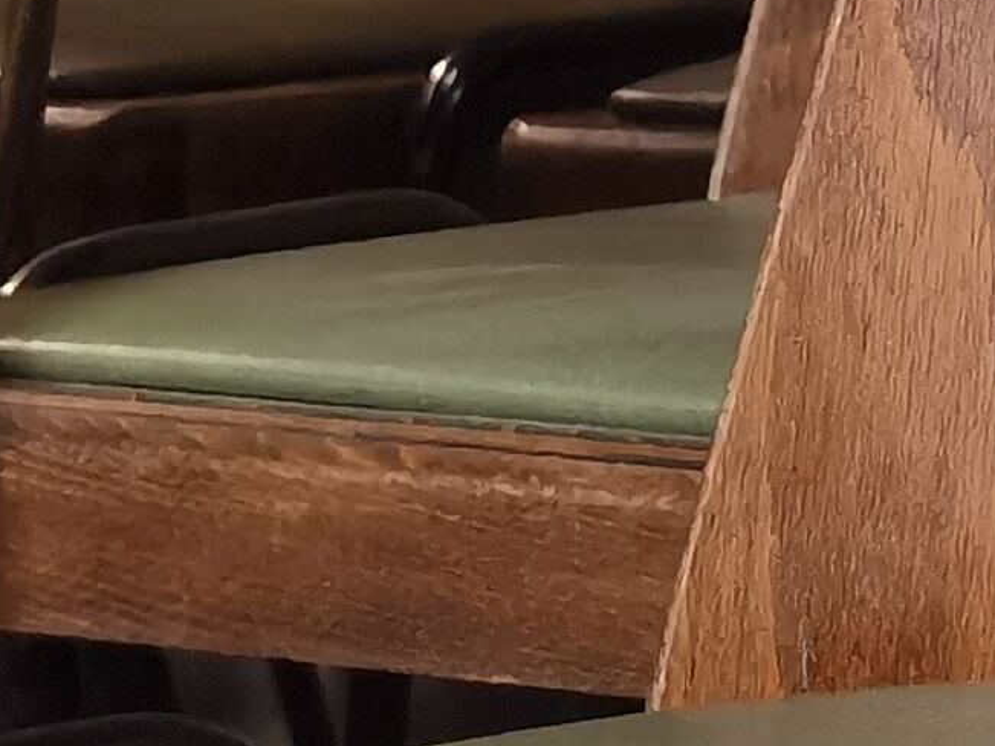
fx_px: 8679
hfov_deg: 6.4
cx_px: 1822
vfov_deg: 4.9
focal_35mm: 302
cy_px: 124
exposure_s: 1/50
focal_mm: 6.71
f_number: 1.9
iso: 320
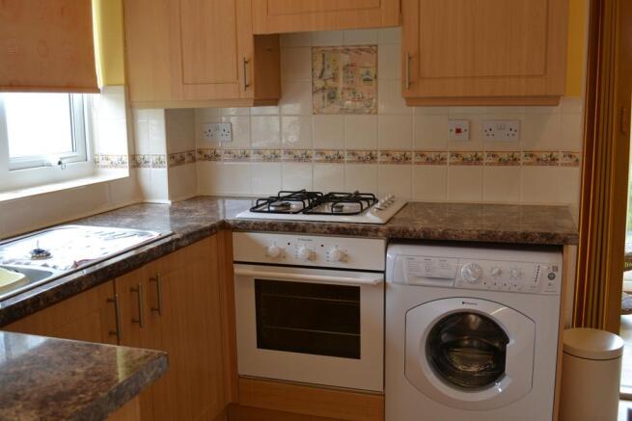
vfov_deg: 36.9
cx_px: 316
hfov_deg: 53.1
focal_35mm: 36
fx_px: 632
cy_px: 210
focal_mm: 24
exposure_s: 1/100
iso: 400
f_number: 5
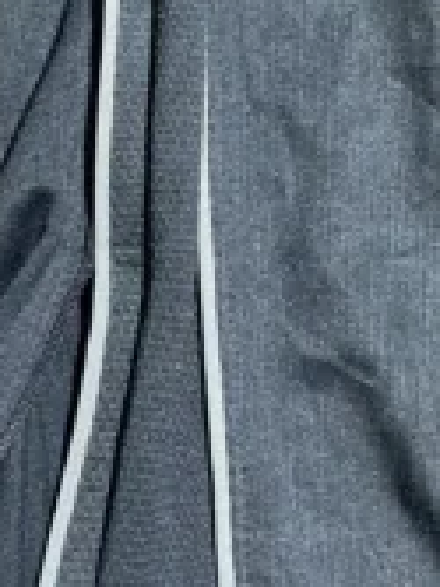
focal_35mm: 83
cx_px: 134
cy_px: 121
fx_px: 1408
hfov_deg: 17.7
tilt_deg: -64.9
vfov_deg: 23.2
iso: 320
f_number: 1.6
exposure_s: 1/33
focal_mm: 4.2
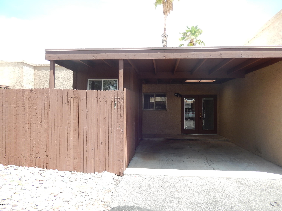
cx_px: 141
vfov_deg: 54.9
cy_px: 106
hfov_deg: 69.4
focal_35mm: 25
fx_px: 204
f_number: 3.4
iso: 125
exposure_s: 1/400
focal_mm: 4.5
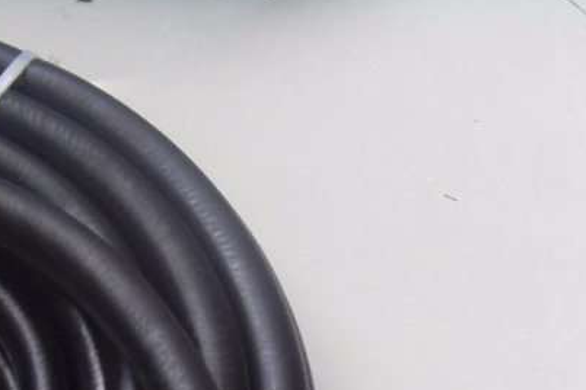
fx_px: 1644
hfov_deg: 19.3
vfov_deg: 13.0
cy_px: 537
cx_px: -80
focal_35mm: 101
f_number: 3.5
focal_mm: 6.6
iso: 160
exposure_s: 1/45
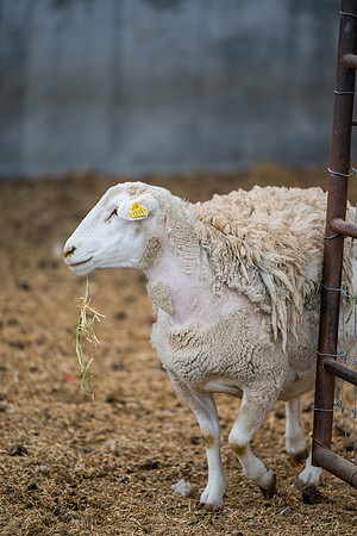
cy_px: 268
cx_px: 178
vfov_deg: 10.3
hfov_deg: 6.9
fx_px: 2975
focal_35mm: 200
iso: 125
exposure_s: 1/1000
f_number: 2.8
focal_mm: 200
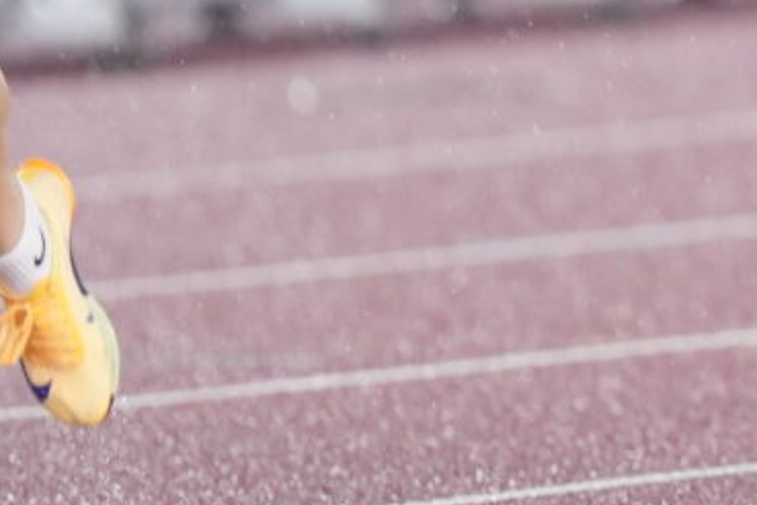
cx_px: 2027
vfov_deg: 0.5
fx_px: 58390
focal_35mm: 2777
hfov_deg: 0.7
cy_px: -691
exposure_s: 1/1000
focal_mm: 400
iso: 1600
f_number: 2.8
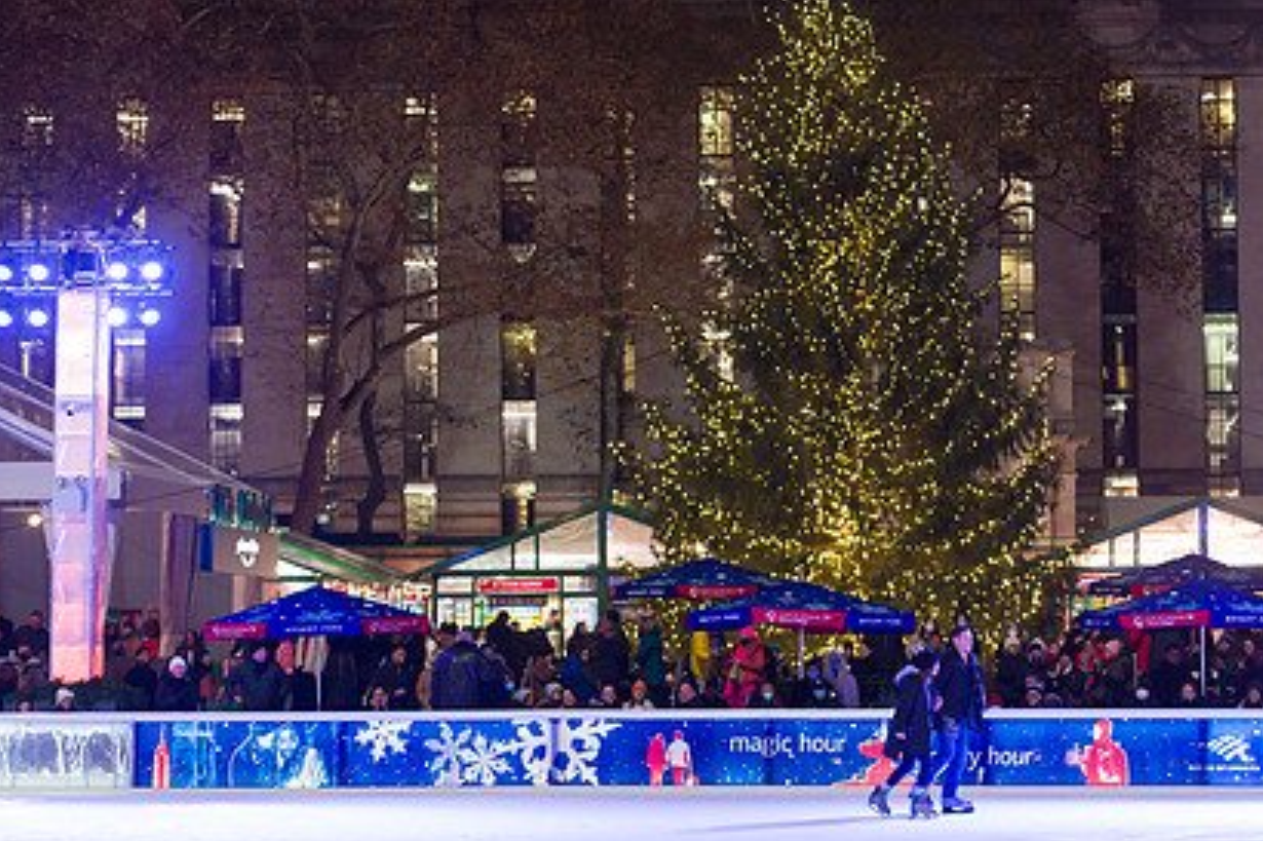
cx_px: 786
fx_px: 3472
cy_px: 391
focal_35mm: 99
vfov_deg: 13.8
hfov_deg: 20.6
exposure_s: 1/200
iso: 2000
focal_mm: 70
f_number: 3.2
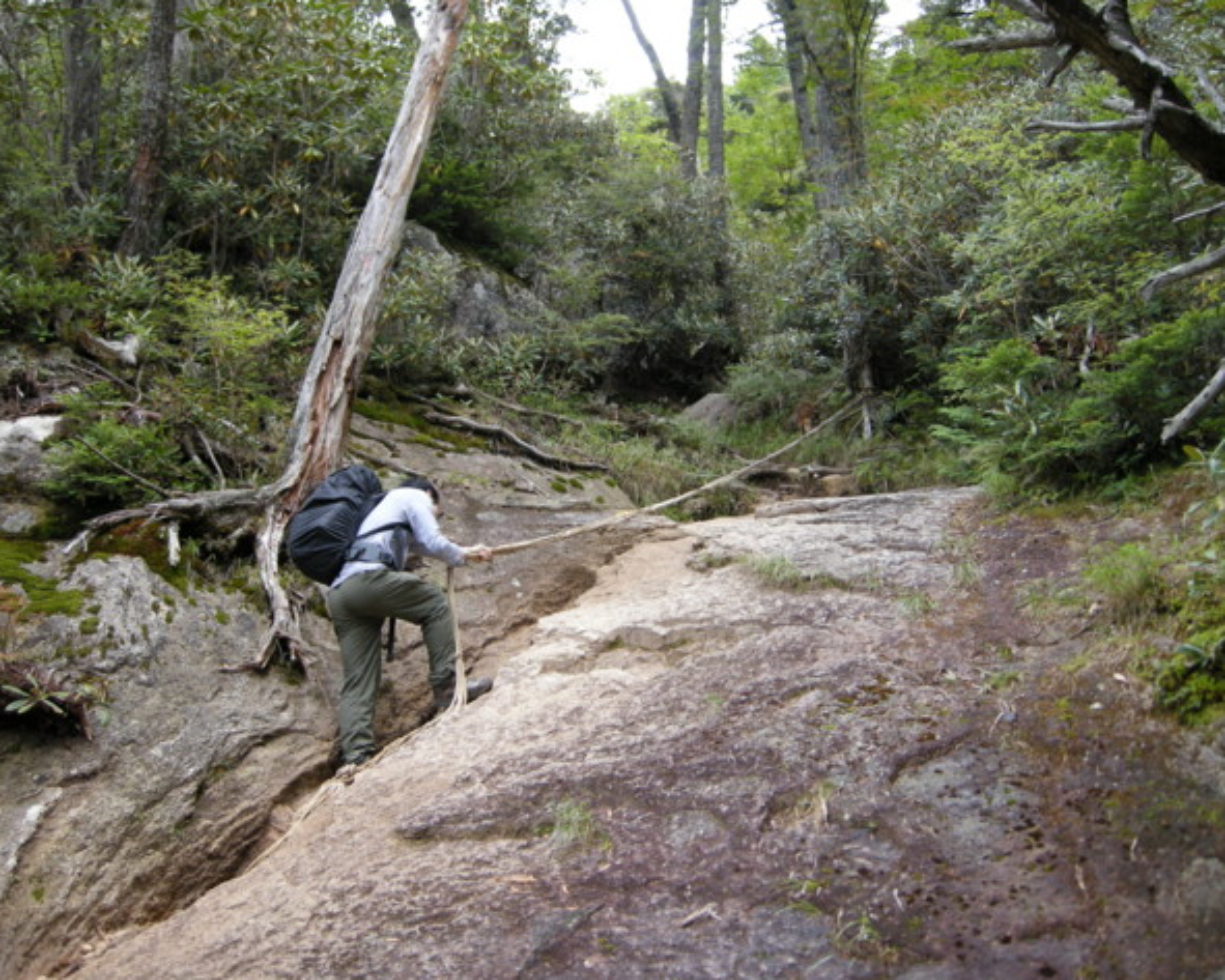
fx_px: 1342
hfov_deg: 49.1
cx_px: 616
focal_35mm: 37
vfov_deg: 40.1
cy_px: 491
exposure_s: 1/53
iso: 80
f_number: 2.7
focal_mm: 7.5
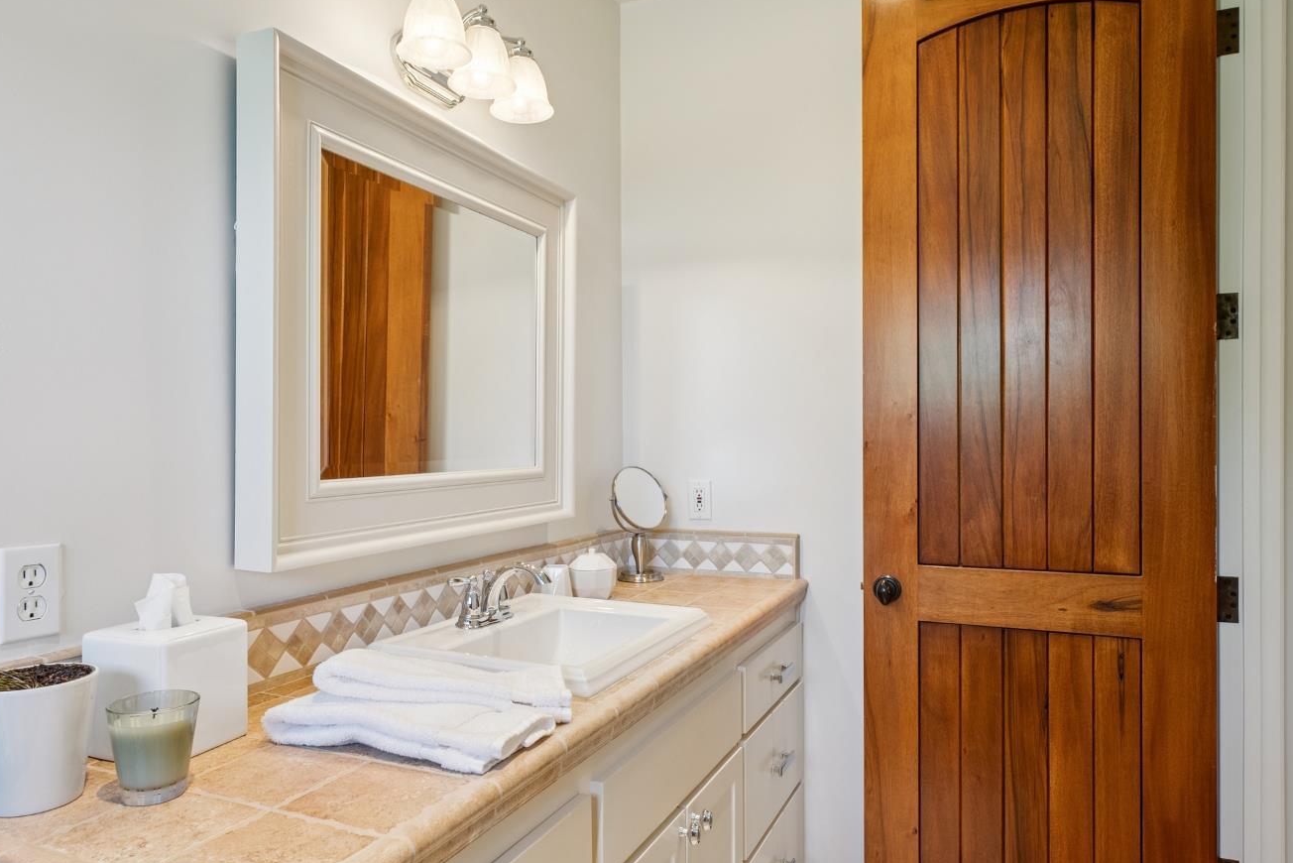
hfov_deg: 76.1
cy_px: 457
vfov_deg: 55.1
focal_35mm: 23
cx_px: 636
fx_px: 826
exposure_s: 1/25
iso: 640
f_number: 9
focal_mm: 20
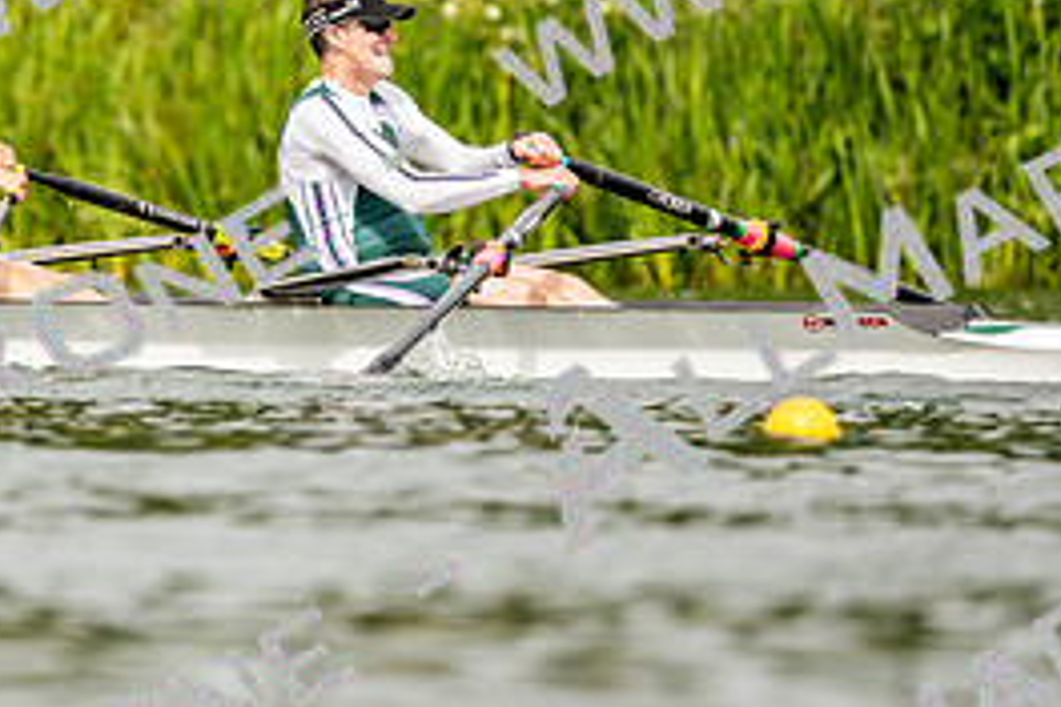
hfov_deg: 1.6
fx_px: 38841
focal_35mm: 1318
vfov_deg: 1.0
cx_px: 201
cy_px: 175
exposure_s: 1/2000
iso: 320
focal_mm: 600
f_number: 6.3
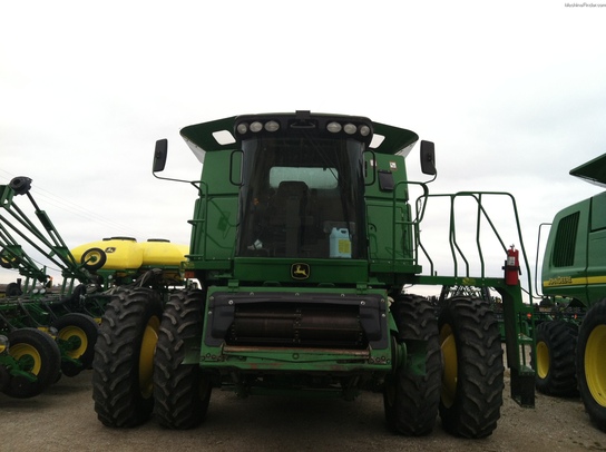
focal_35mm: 35
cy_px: 226
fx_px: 612
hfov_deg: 52.7
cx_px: 303
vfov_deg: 40.6
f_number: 2.8
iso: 80
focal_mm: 3.85
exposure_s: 1/345
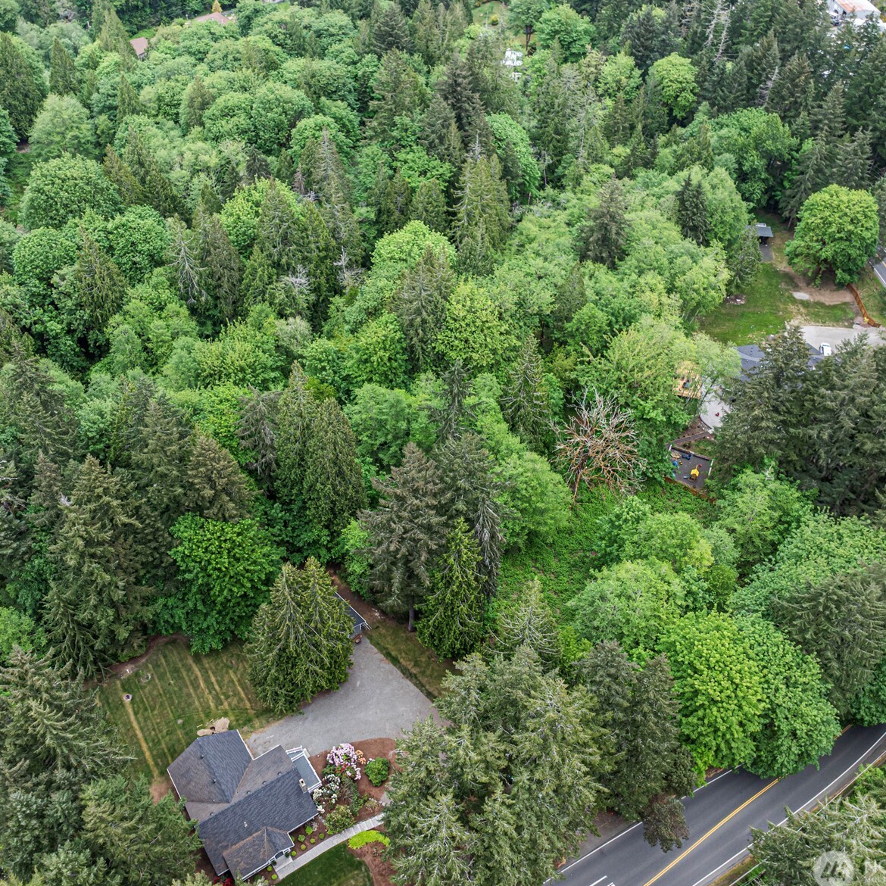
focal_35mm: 29
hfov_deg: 55.5
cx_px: 401
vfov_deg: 55.6
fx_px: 840
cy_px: 448
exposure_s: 1/400
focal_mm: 12.29
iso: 100
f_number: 2.8
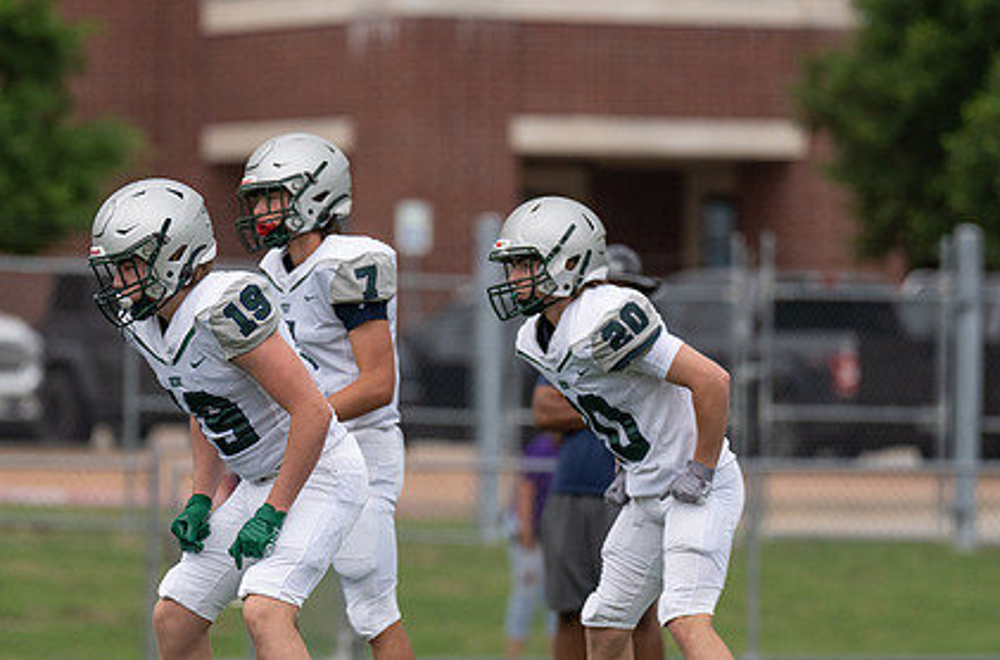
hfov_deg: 4.4
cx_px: 356
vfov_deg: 2.9
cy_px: 393
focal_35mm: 471
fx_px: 13044
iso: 250
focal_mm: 200
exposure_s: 1/1250
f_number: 2.8
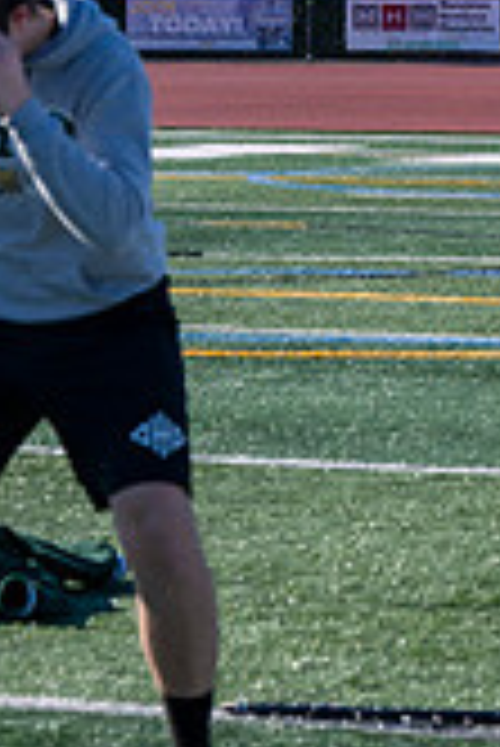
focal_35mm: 245
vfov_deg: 8.4
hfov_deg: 5.5
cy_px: 106
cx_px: 905
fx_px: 5093
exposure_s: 1/2000
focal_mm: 70
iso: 250
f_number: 5
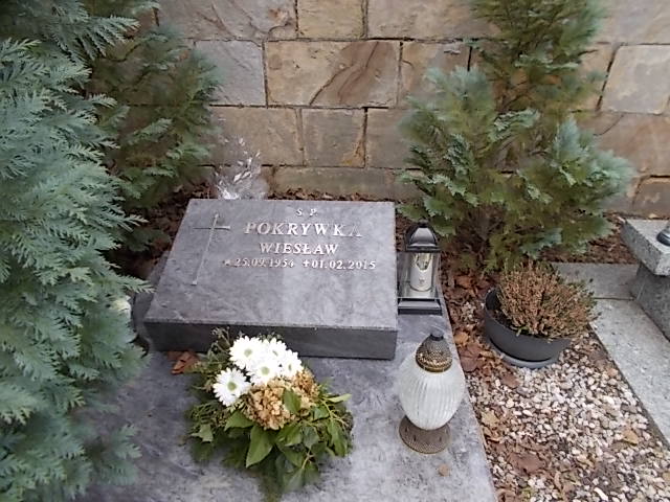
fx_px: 503
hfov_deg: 67.3
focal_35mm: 26
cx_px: 335
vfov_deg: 53.1
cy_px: 251
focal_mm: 4.6
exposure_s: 1/100
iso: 80
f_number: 3.2
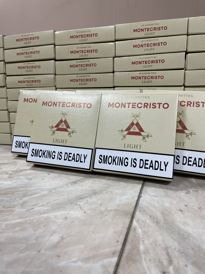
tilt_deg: -16.2
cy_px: 137
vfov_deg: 67.3
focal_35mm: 26
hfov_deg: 53.1
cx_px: 102
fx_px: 205
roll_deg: +2.0
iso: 125
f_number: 1.6
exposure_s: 1/50
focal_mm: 4.2
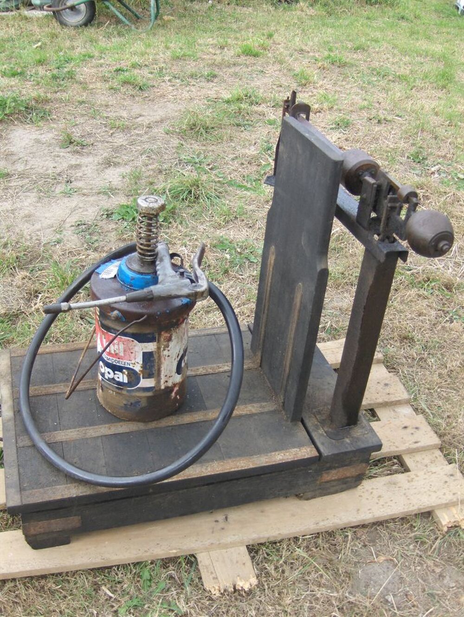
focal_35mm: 35
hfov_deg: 40.8
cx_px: 232
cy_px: 308
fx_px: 625
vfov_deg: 52.6
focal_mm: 7.5
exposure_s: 1/181
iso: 100
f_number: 2.8
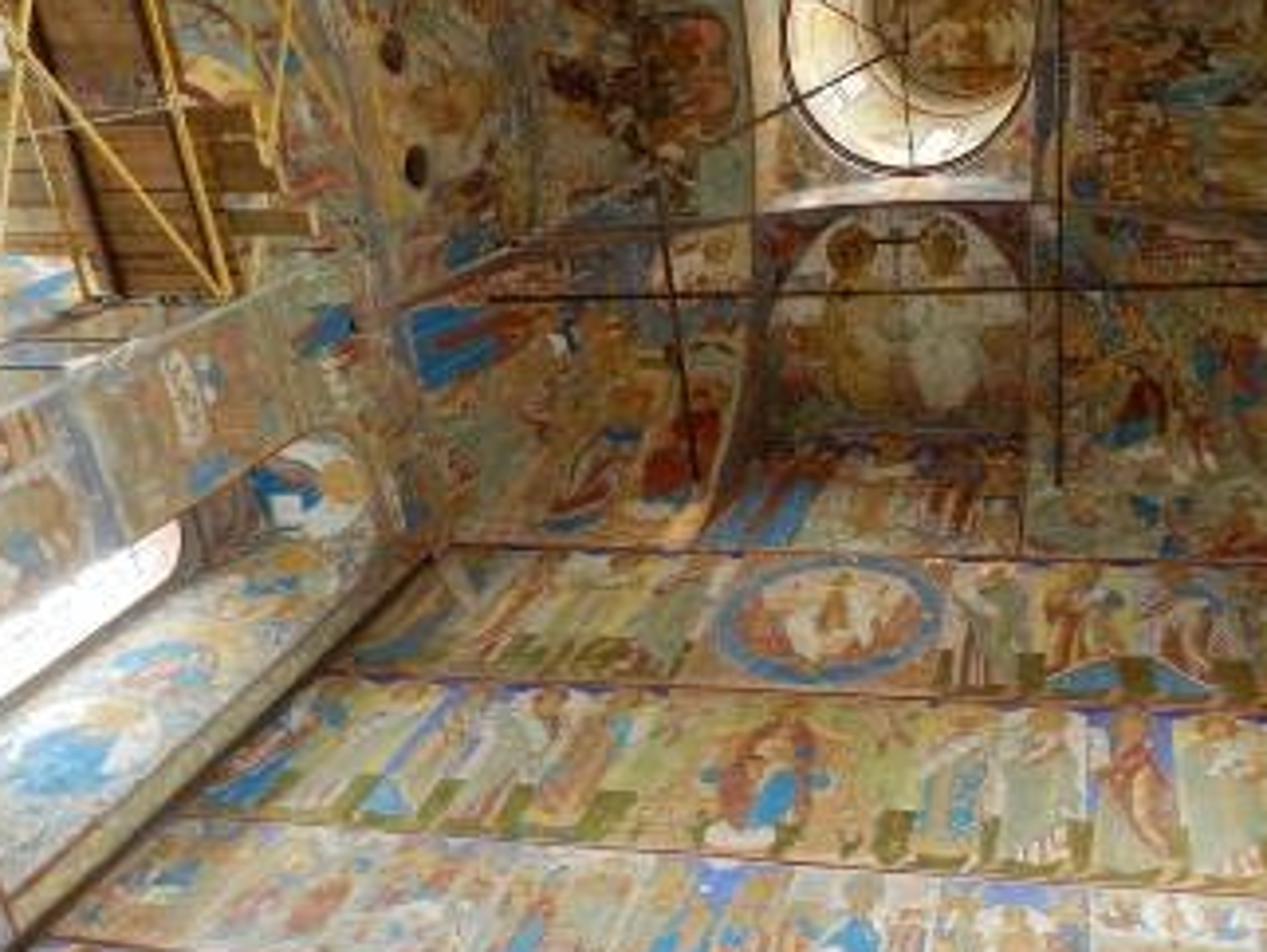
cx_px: 858
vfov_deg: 44.2
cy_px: 464
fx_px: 1172
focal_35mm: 32
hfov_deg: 55.4
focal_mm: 4
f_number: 3.4
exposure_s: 1/15
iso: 400
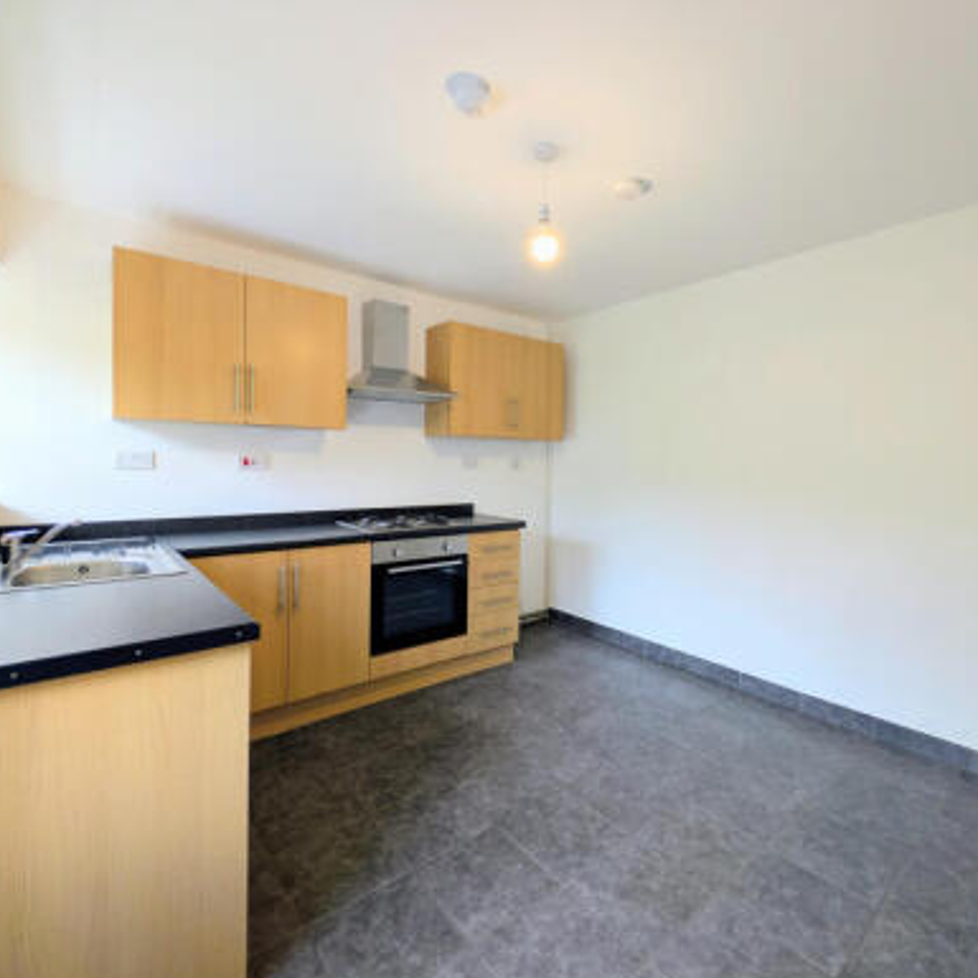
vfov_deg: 87.4
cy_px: 471
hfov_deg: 87.3
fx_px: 511
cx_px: 523
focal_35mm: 16
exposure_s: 1/65.2
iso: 38
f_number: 1.95
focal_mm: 2.23
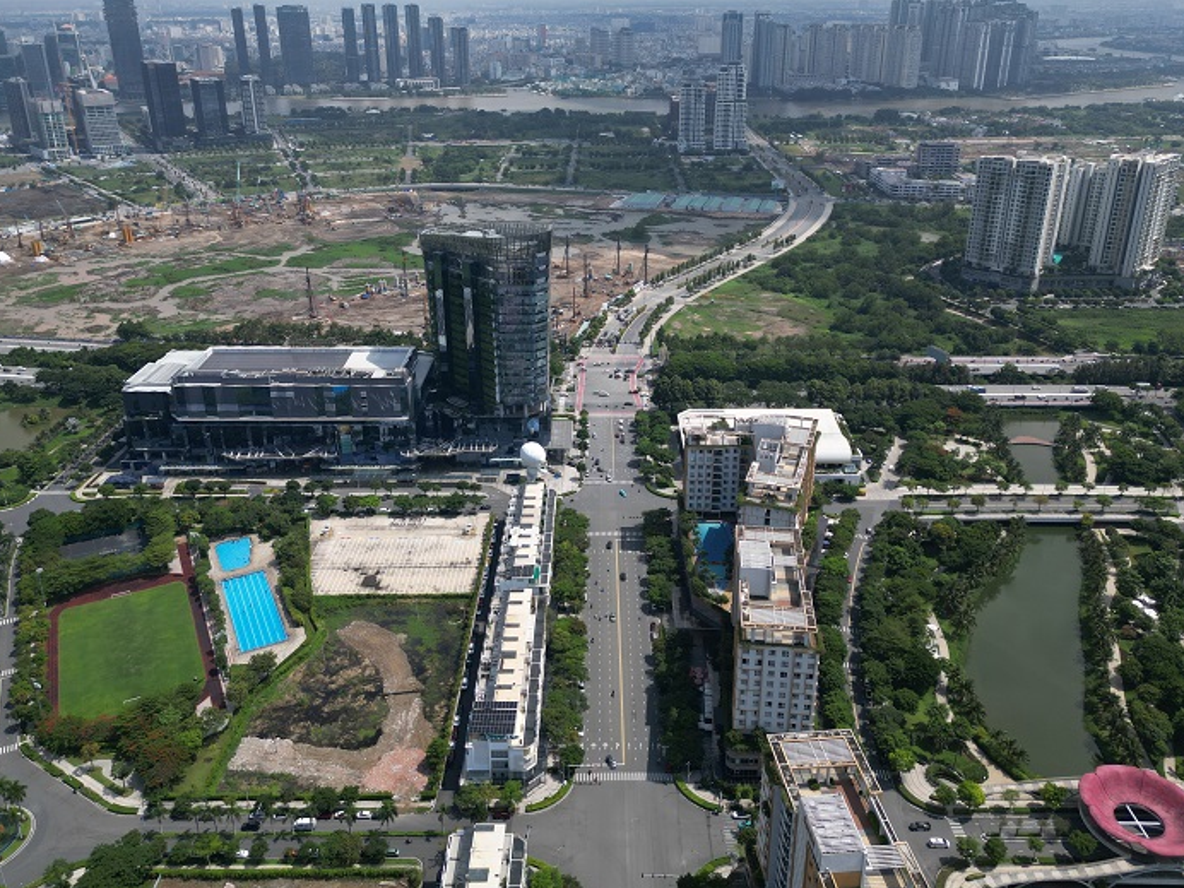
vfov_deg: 49.6
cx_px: 584
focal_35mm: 28
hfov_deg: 63.4
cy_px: 377
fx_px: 958
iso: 100
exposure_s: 1/3200
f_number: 1.7
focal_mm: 6.72
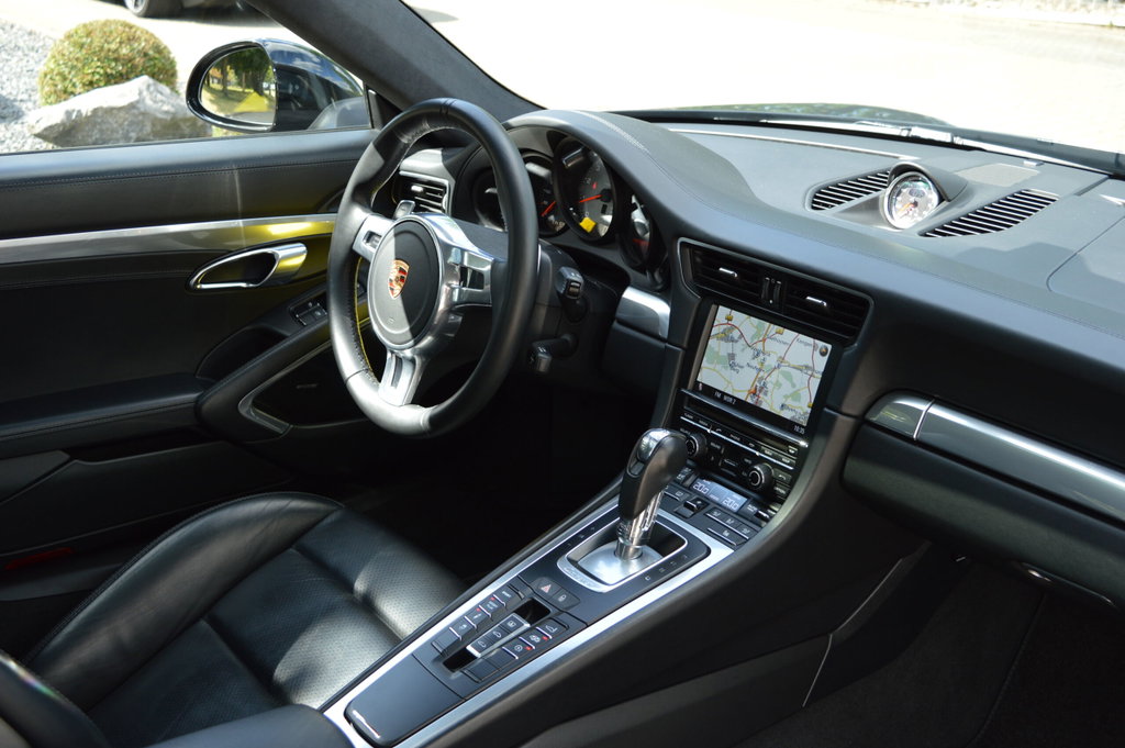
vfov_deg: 33.0
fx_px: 1265
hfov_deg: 48.0
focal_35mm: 40
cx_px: 562
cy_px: 374
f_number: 5.6
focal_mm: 27
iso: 250
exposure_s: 1/125
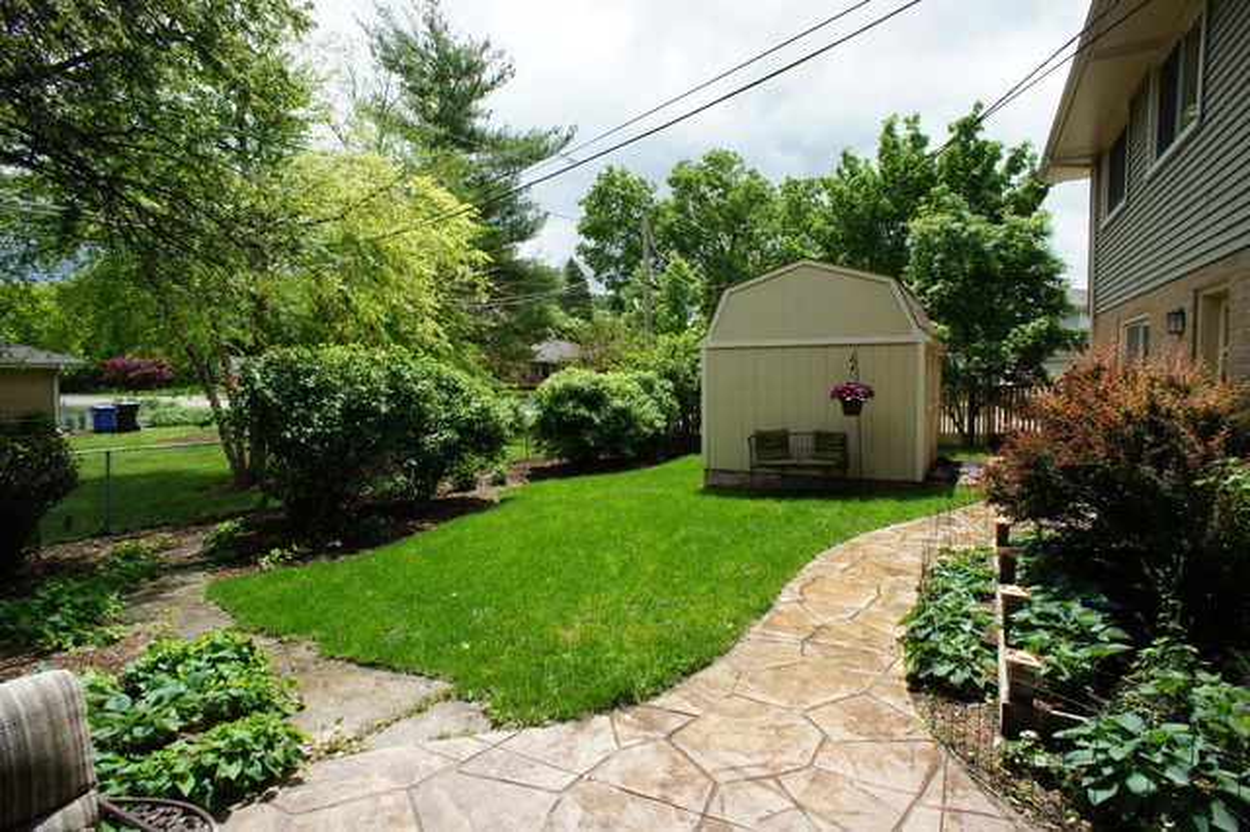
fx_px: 833
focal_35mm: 24
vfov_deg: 53.1
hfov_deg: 73.8
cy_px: 416
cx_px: 625
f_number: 11
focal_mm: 16
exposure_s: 1/80
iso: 200
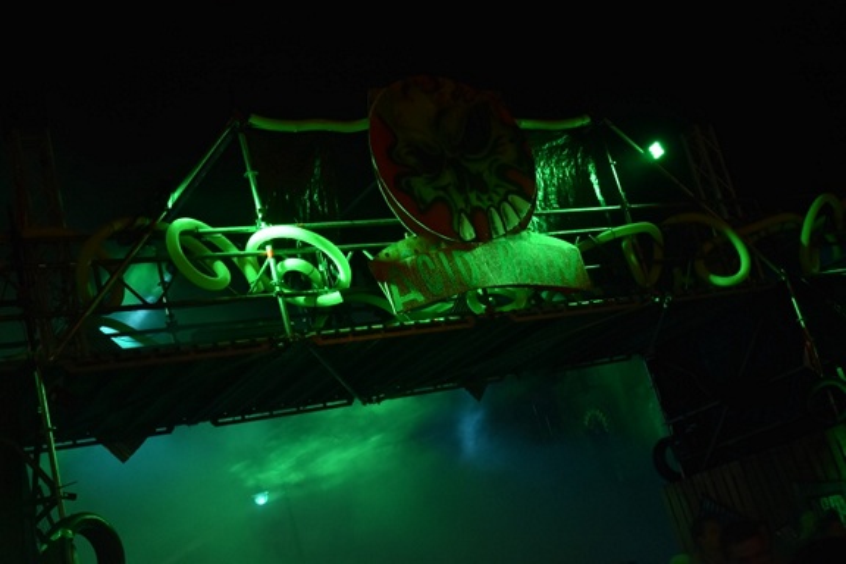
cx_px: 423
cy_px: 282
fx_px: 1093
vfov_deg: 28.9
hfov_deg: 42.3
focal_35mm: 46
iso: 1250
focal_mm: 31
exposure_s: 1/25
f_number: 4.2
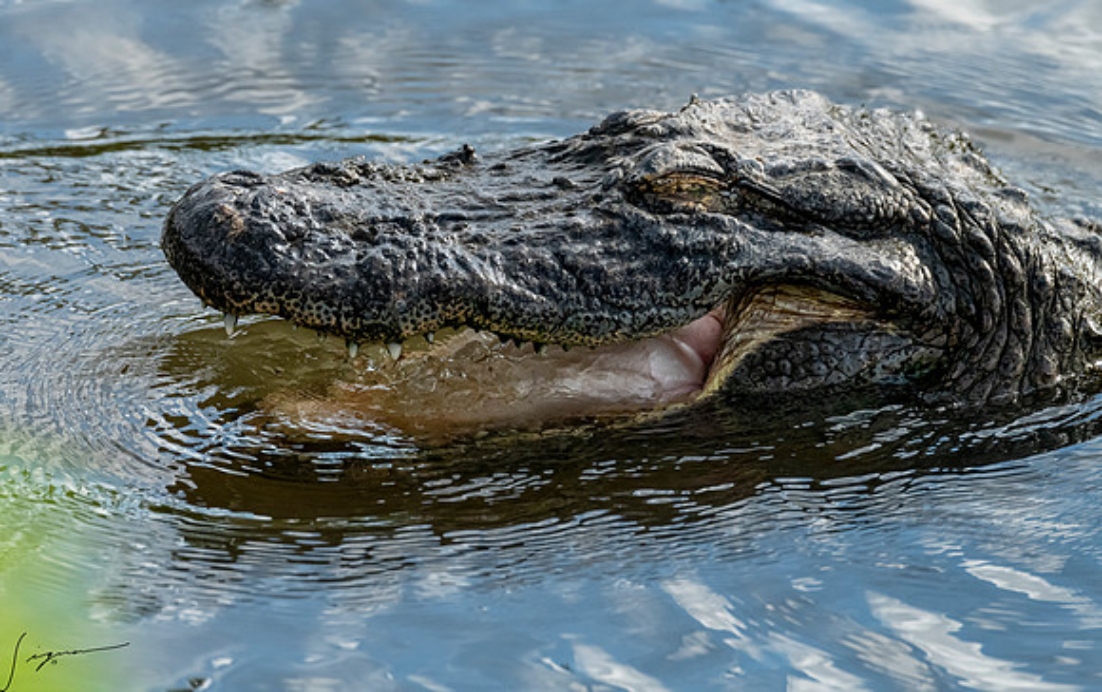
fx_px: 14731
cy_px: 250
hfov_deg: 4.3
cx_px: 439
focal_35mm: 490
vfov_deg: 2.7
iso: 2500
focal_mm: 400
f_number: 9
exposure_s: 1/2500
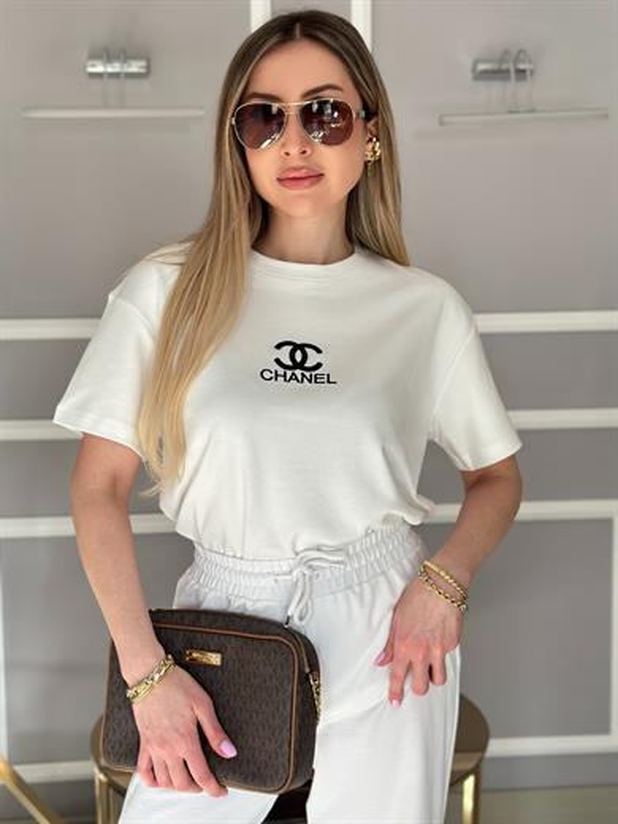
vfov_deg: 39.7
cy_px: 412
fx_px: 1143
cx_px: 309
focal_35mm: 48
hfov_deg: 30.3
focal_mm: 6.86
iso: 125
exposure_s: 1/138
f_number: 1.78
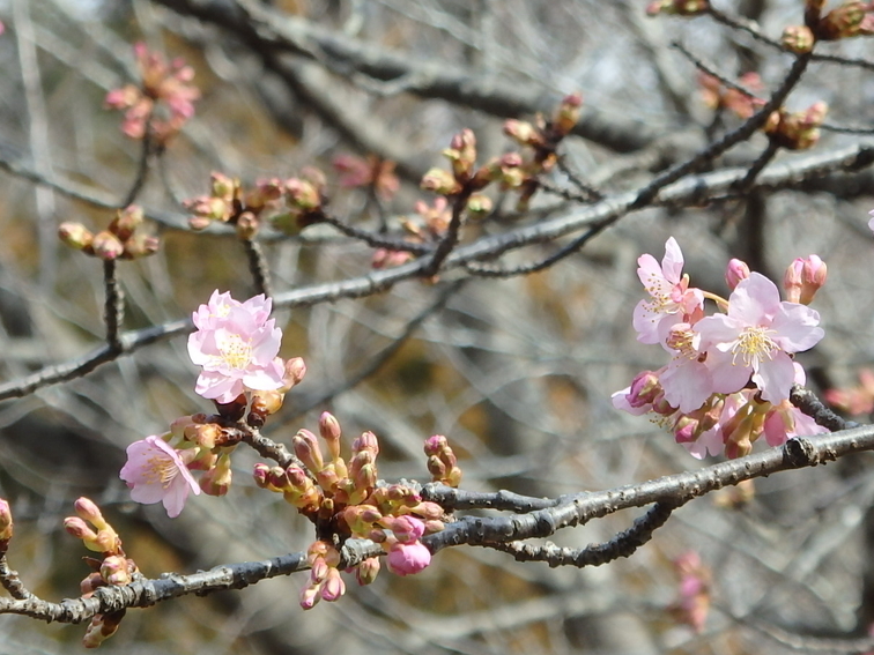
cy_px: 321
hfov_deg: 5.6
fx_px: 9014
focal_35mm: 357
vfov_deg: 4.2
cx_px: 509
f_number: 6.1
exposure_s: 1/250
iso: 125
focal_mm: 40.2
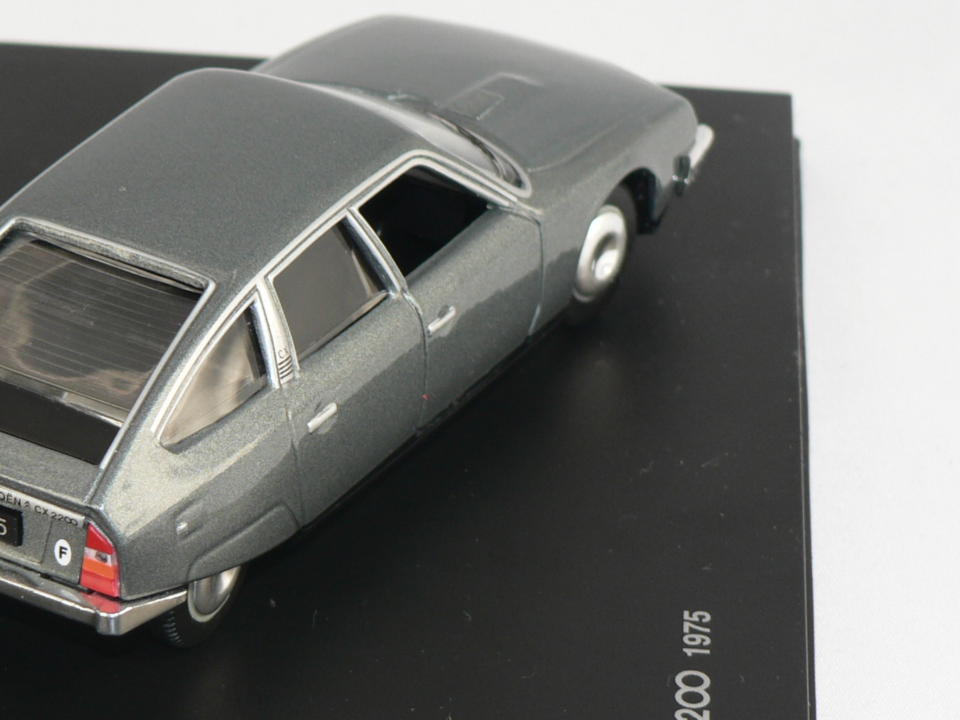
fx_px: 4992
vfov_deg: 8.2
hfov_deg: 10.9
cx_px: 168
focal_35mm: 180
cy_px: 441
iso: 80
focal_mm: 16.2
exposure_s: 1/60
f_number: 3.2
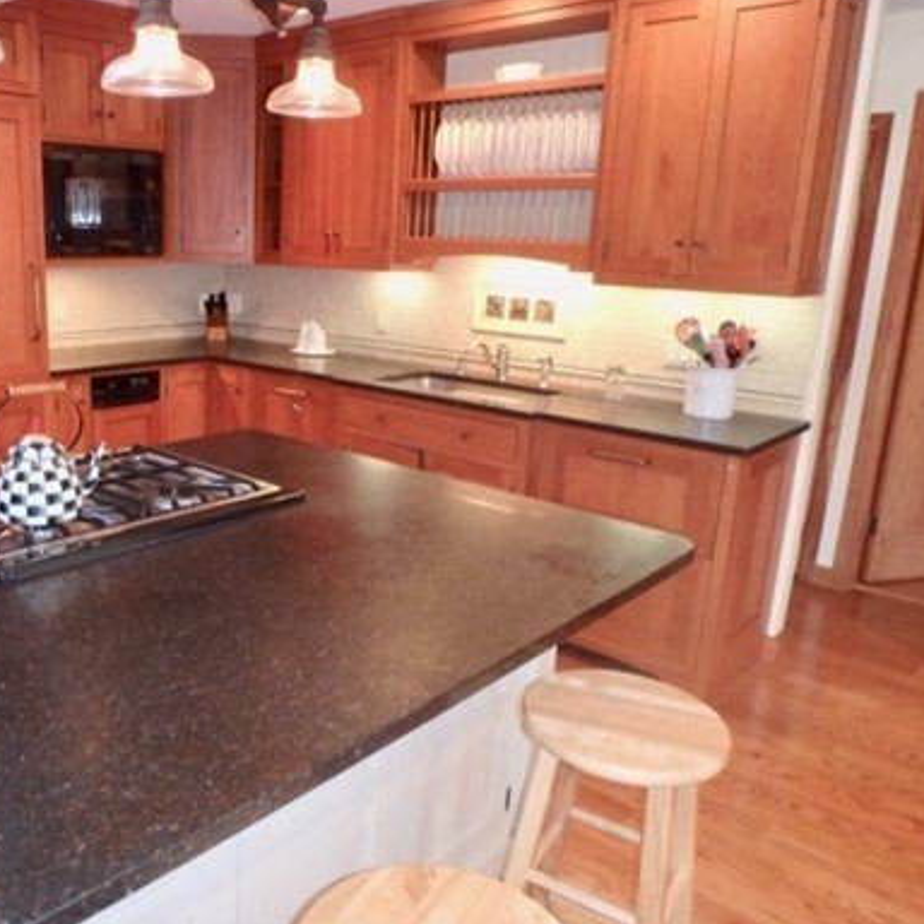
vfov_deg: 55.6
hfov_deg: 53.8
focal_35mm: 29
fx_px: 876
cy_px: 467
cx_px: 263
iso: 400
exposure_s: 1/30
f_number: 3.5
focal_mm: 3.7
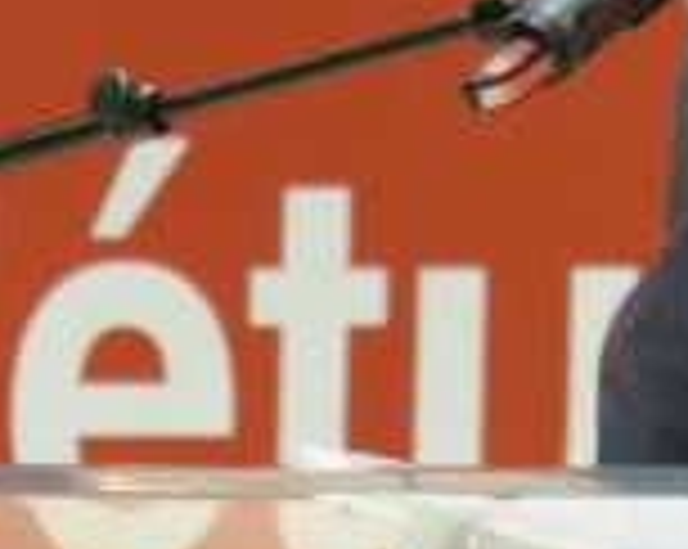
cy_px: -47
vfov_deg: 1.7
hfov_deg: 2.1
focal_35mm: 902
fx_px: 18343
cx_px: 845
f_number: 2.8
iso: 800
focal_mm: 67
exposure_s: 1/40
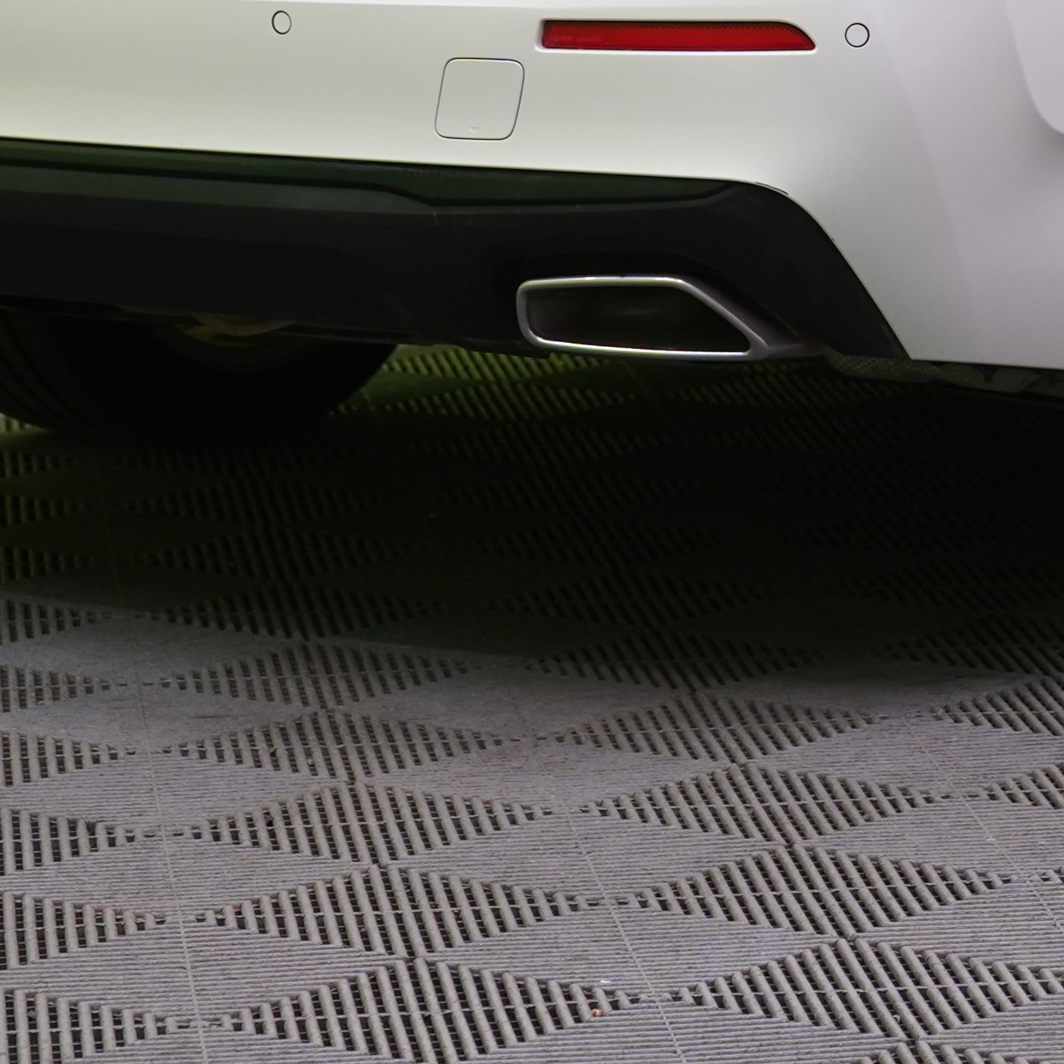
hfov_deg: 9.7
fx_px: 6225
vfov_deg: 9.6
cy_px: -396
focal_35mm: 179
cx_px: 1225
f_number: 5
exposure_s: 1/30
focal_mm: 50
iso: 400
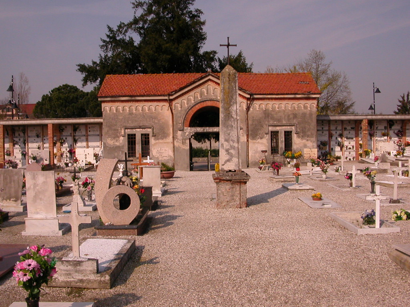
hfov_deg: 50.1
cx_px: 205
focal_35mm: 37
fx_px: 438
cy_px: 154
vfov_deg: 38.7
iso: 100
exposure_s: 1/1202
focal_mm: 5.6
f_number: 4.5
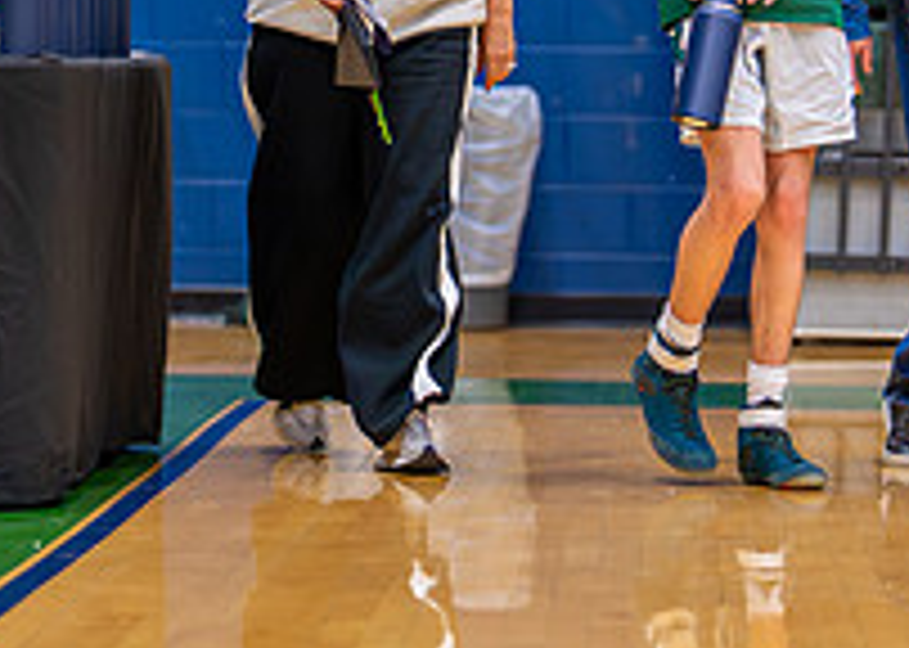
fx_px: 6321
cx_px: 623
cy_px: -46
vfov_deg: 5.8
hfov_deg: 8.2
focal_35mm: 245
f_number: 1.2
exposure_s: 1/800
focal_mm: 50
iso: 800
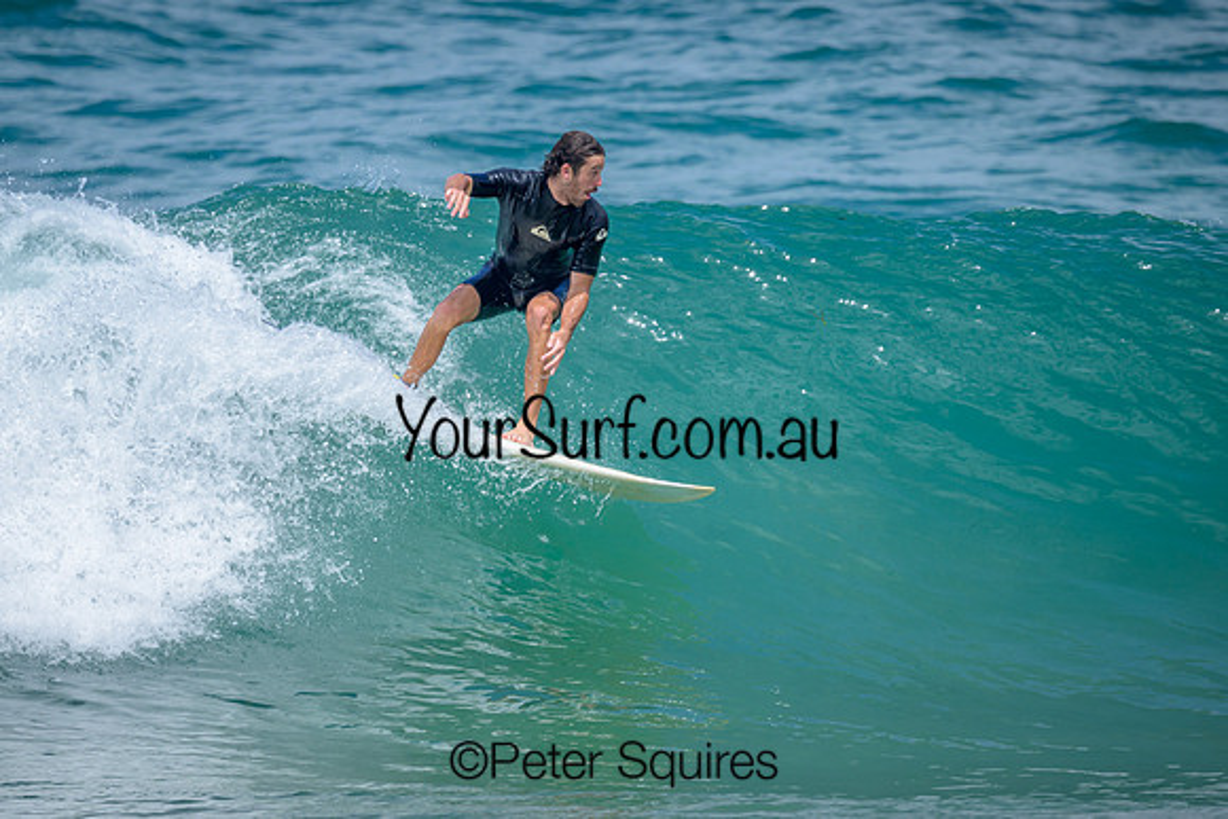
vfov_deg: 1.3
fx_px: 37371
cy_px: 381
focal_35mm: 1095
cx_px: 596
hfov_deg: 1.9
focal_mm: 800
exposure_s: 1/2000
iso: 400
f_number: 6.3
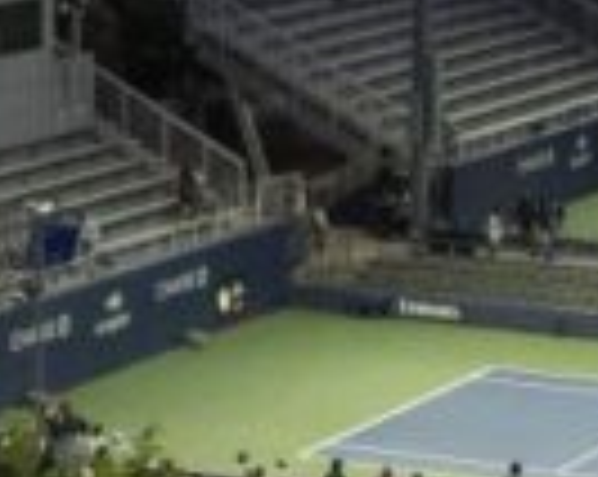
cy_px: 266
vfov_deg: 7.3
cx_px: -175
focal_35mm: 212
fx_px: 3747
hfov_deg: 9.0
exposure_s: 1/1600
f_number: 4.5
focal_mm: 30
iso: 5000
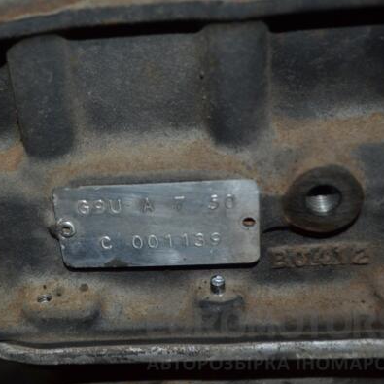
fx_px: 778
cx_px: 128
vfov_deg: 27.7
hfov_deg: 27.6
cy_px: 193
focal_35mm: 62
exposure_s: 1/60
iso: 450
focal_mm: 32
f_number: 4.8
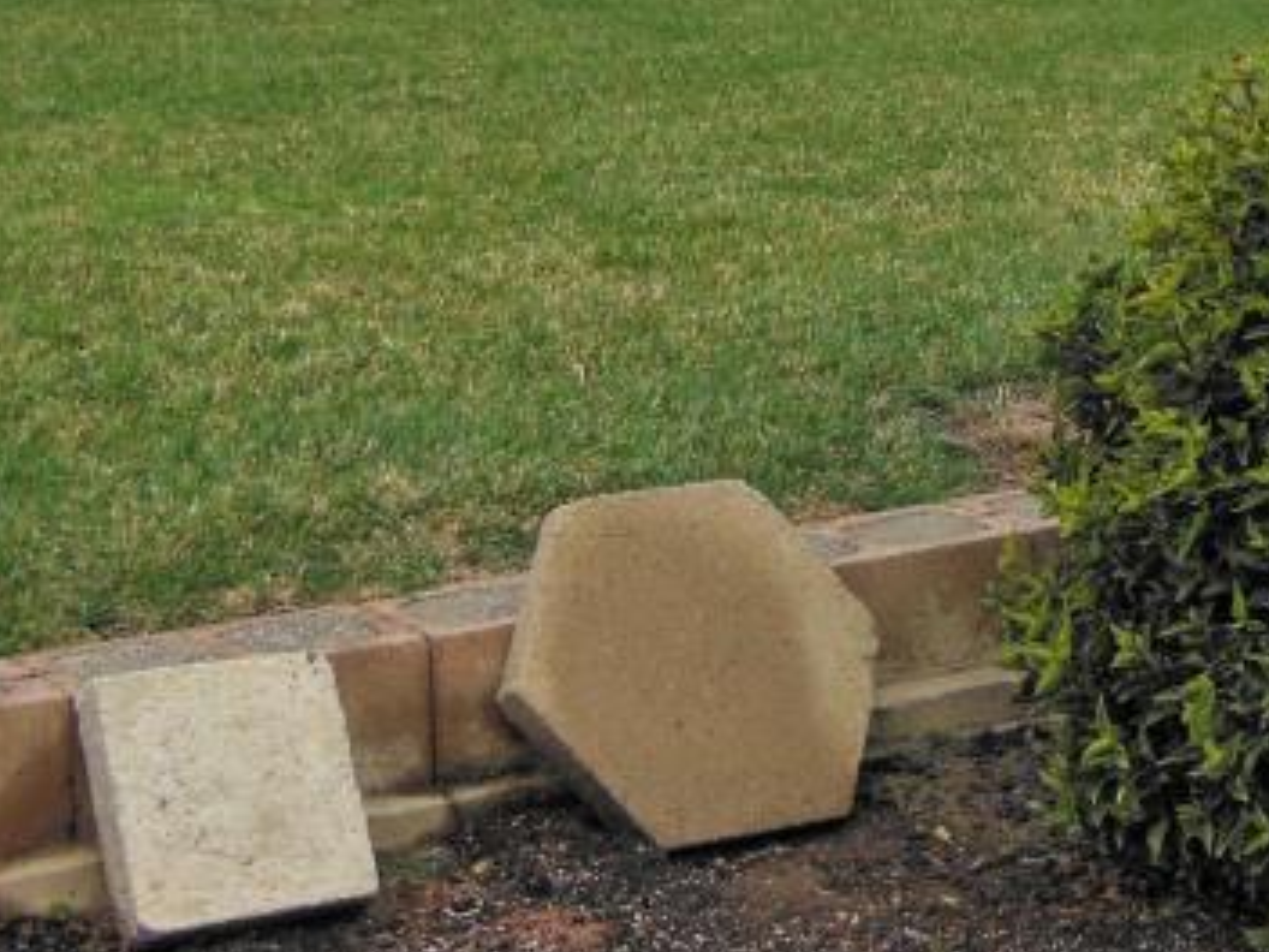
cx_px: 1060
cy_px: -4
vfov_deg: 14.7
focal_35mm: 99
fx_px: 3629
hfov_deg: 19.6
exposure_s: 1/320
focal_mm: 6
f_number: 3.9
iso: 125
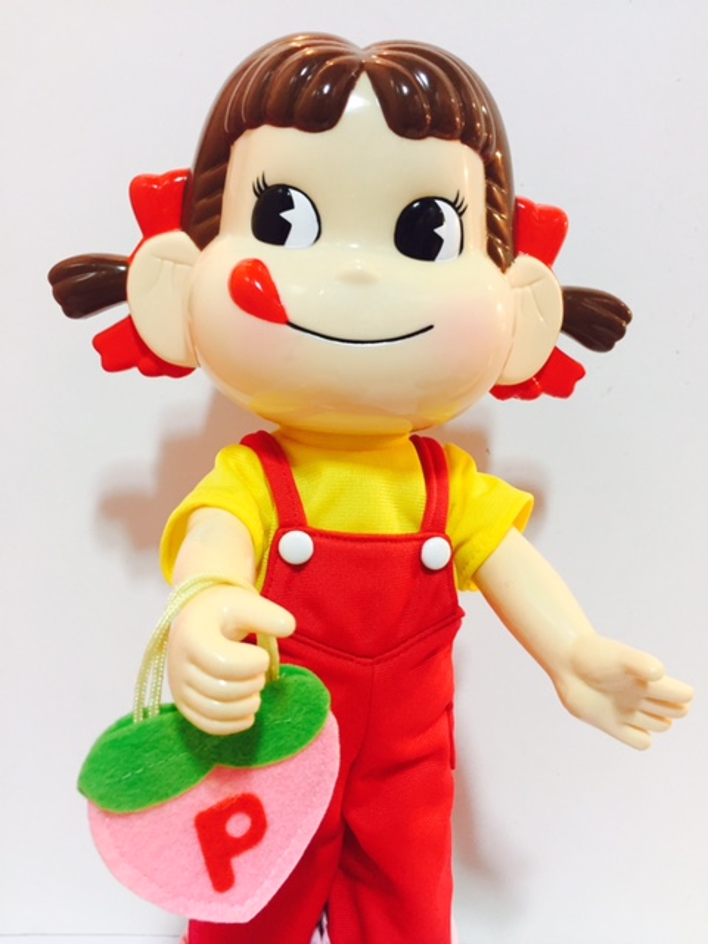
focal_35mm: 29
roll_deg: -2.1
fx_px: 791
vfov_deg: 61.7
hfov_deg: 48.2
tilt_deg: -10.0
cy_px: 472
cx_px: 354
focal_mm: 4.15
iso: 125
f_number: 2.2
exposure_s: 1/33
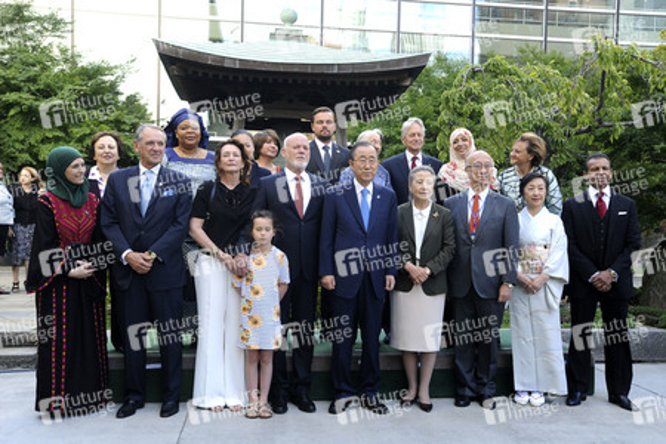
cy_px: 222
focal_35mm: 35
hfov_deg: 54.4
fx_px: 647
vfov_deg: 37.9
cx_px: 333
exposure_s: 1/640
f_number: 6.3
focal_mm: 35
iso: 1600
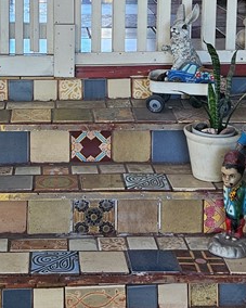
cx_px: 86
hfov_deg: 18.9
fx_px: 738
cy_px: 31
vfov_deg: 23.0
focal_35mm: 81
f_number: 1.8
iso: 80
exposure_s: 1/120
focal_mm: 5.4
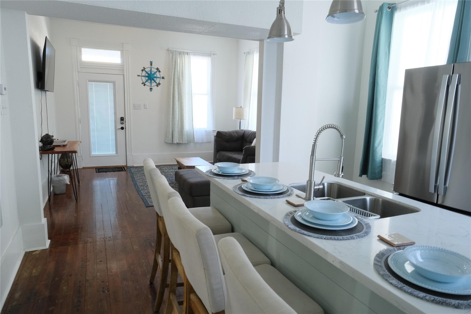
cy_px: 157
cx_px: 236
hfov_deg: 73.7
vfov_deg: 53.1
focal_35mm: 24
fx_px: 314
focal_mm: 16
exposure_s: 1/20
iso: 1600
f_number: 8
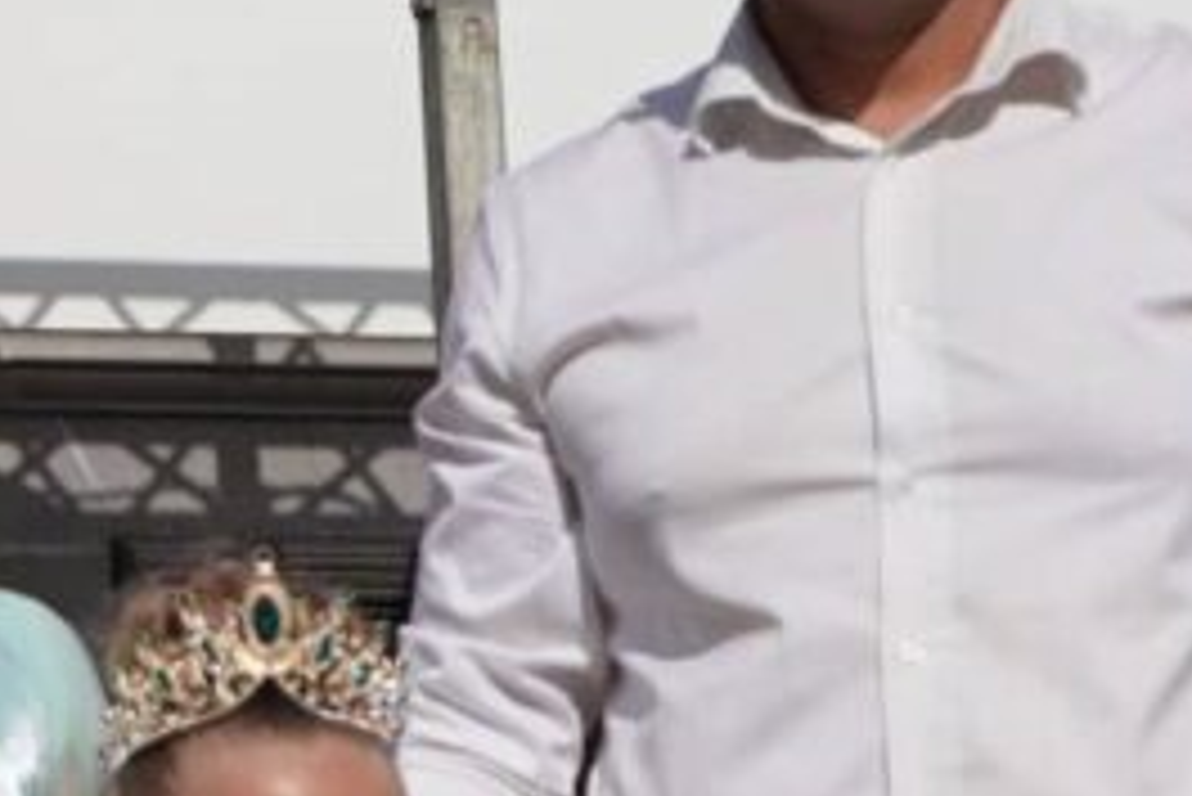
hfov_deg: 14.2
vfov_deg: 9.7
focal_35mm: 142
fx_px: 4704
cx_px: -9
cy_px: 594
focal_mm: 49
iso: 100
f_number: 5.6
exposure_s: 1/1250
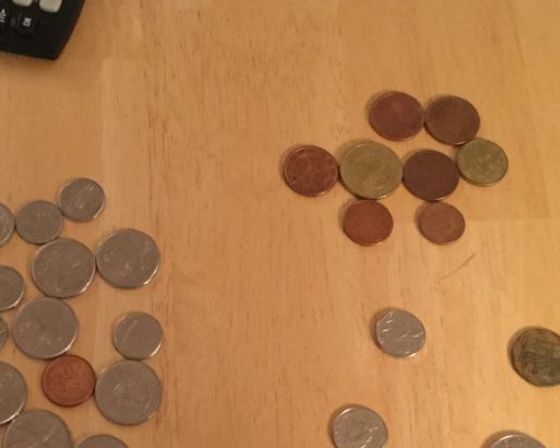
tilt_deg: -71.4
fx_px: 977
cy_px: 321
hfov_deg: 31.7
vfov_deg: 25.6
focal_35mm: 59
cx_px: 187
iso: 500
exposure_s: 1/15
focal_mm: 3.3
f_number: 2.4
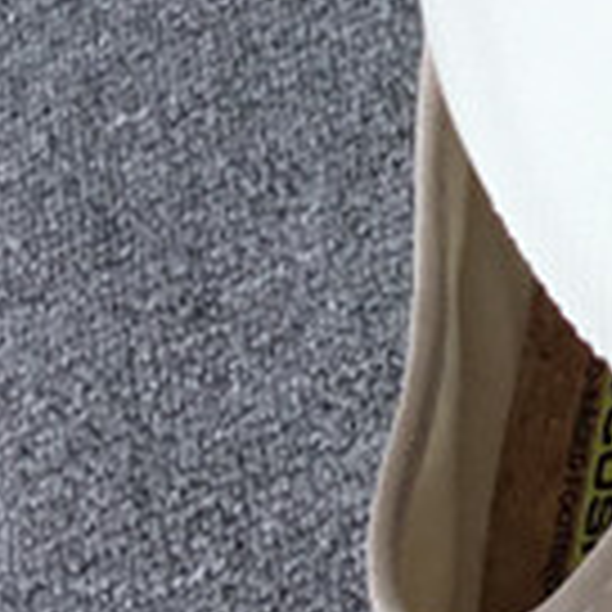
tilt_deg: -45.3
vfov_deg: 8.9
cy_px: -727
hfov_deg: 9.2
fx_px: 3620
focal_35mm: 181
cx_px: 1107
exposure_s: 1/288
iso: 25
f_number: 2.4
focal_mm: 3.3
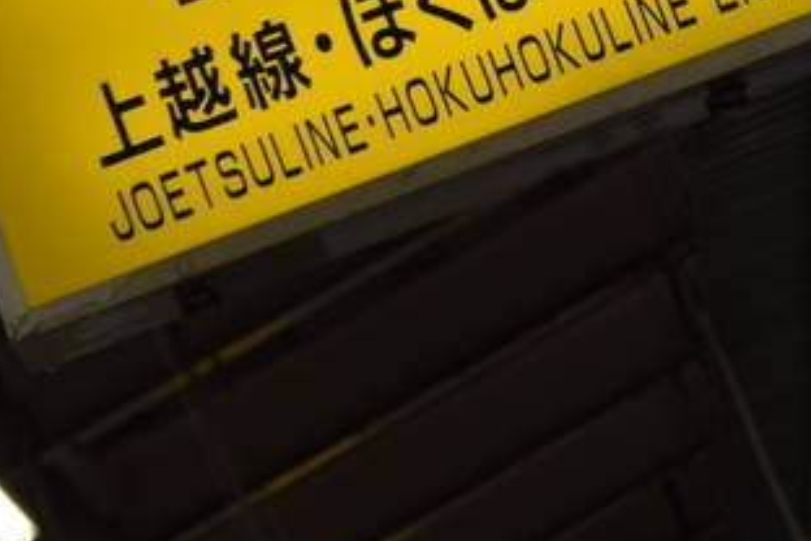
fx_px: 6240
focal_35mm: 277
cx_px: 1209
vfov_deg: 5.0
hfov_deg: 7.3
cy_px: 114
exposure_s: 1/20
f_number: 5.3
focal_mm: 48
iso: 100
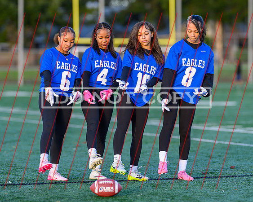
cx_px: 126
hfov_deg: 11.2
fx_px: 1287
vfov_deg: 9.0
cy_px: 102
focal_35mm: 172
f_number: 1.8
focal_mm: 135
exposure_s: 1/500
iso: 100
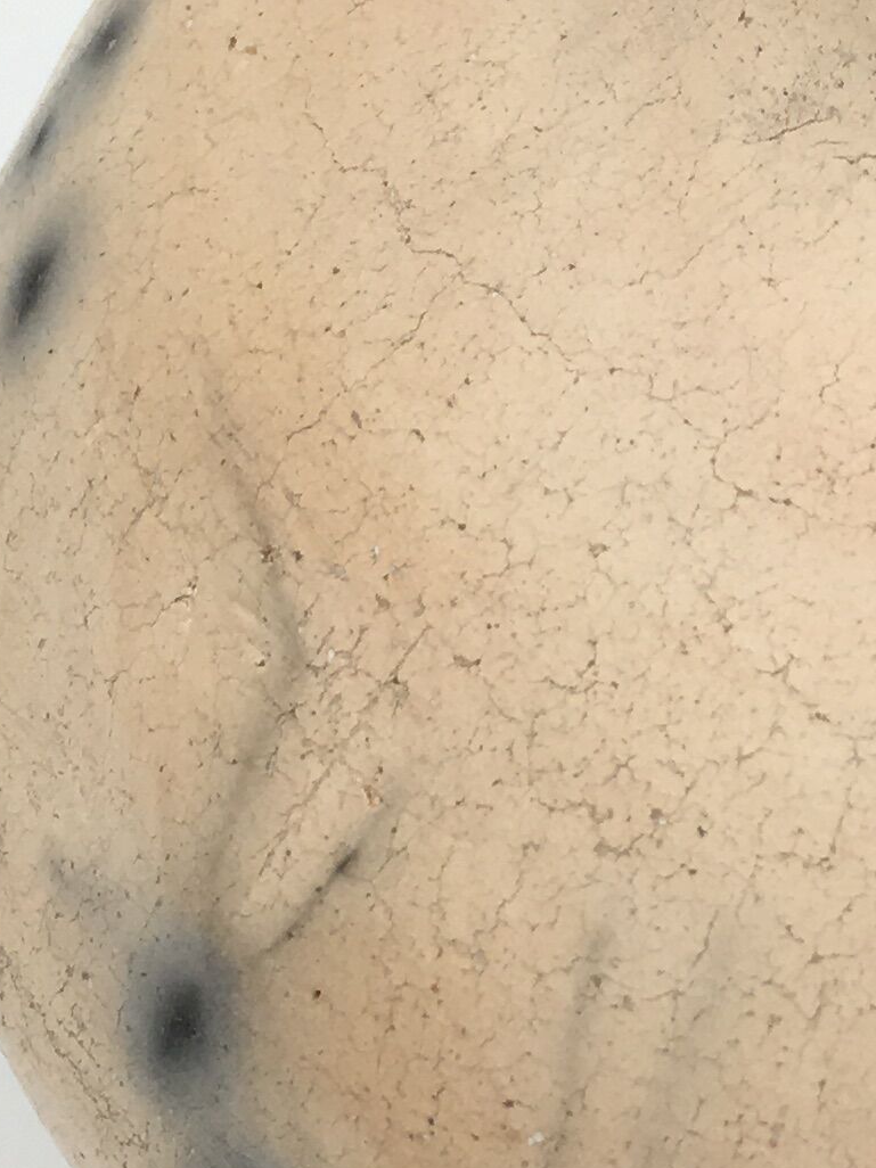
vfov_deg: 17.1
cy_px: 181
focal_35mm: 114
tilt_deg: -42.6
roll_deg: -0.9
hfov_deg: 12.3
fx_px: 3848
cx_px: 1323
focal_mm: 4.15
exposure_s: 1/194
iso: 25
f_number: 2.2
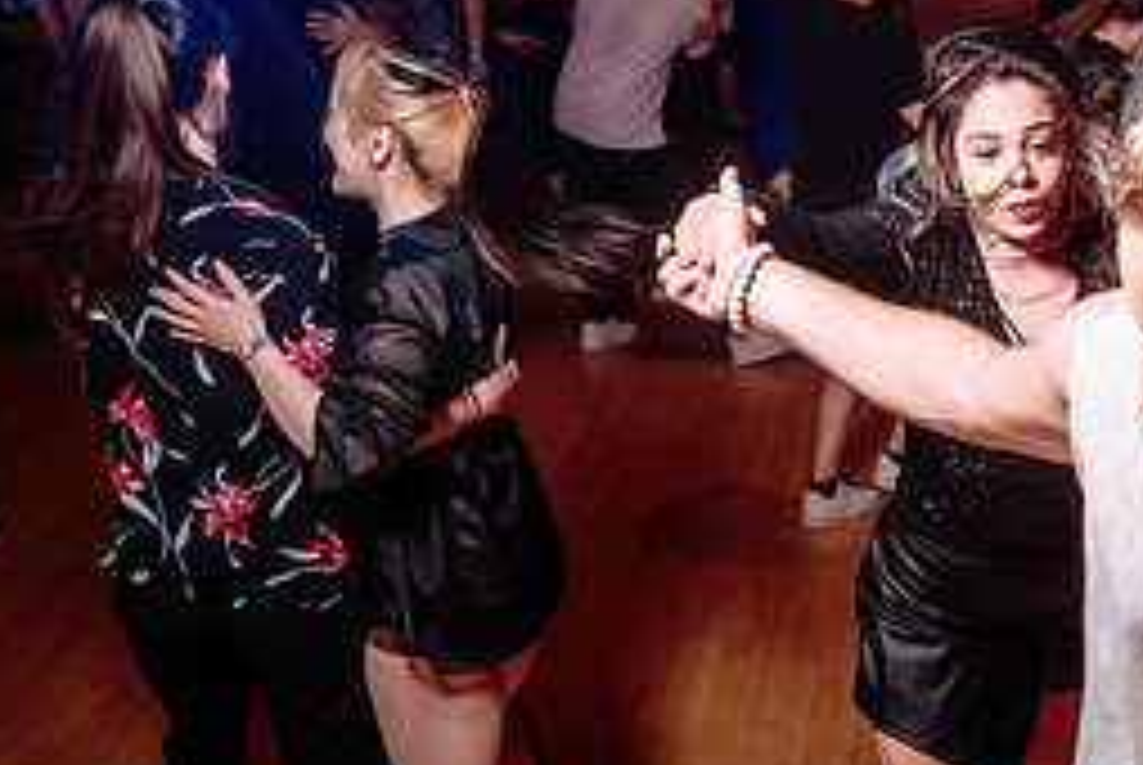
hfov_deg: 31.5
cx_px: 1121
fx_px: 1875
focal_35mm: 59
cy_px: 622
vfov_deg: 22.7
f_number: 3.2
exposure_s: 1/30
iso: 1000
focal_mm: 24
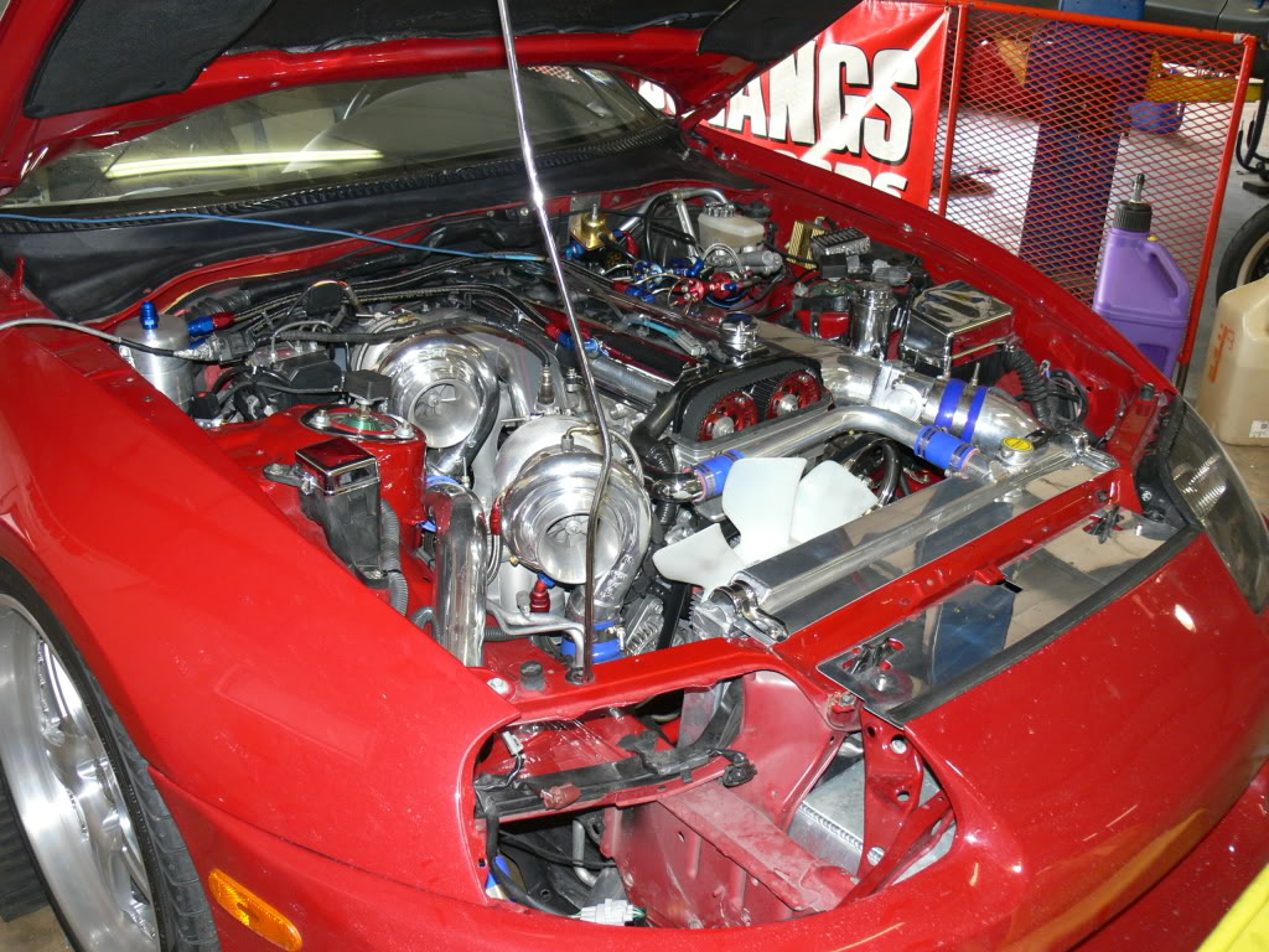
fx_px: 1283
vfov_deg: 40.7
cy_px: 476
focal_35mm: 35
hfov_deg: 52.6
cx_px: 634
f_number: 2.8
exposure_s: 1/30
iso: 100
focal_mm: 7.4
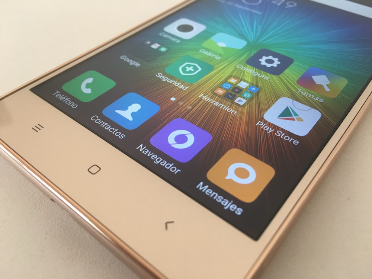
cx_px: 186
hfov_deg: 61.7
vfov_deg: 48.2
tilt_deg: -44.7
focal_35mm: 29
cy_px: 140
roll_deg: +0.2
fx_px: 312
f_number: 2.2
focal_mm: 4.15
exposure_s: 1/17
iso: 32
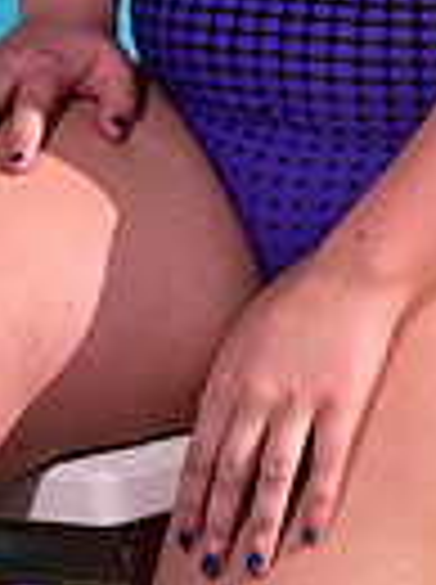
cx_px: 357
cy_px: -554
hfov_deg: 2.3
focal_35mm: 645
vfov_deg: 3.1
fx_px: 10868
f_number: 9
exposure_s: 1/250
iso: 80
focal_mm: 150
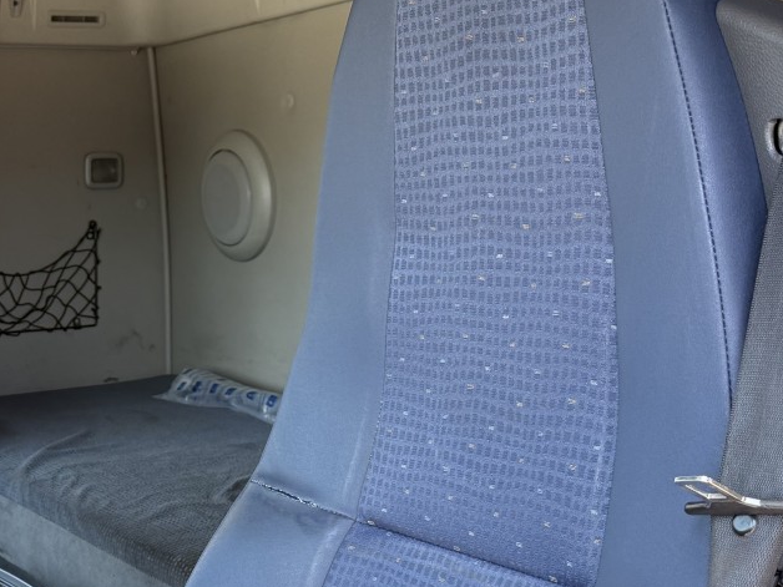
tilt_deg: -10.8
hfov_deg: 32.7
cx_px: 37
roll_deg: +1.3
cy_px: 459
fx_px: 1244
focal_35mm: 55
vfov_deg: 26.1
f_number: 1.78
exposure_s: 1/254
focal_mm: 6.76
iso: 100
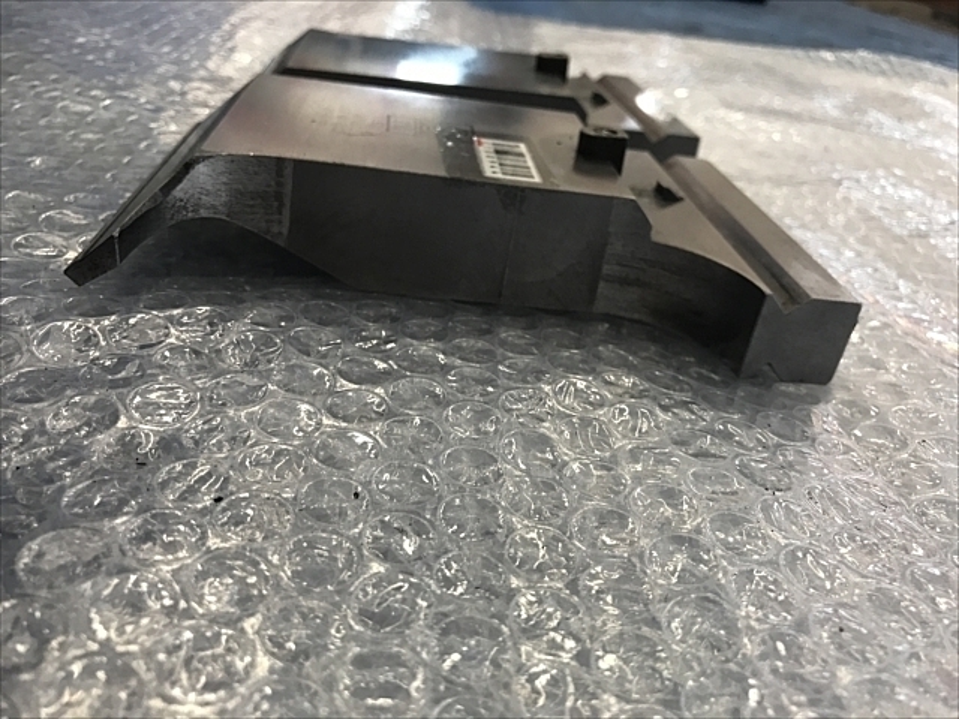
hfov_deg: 63.4
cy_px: 360
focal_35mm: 28
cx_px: 480
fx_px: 776
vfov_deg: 49.7
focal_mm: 3.99
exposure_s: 1/40
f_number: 1.8
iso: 25
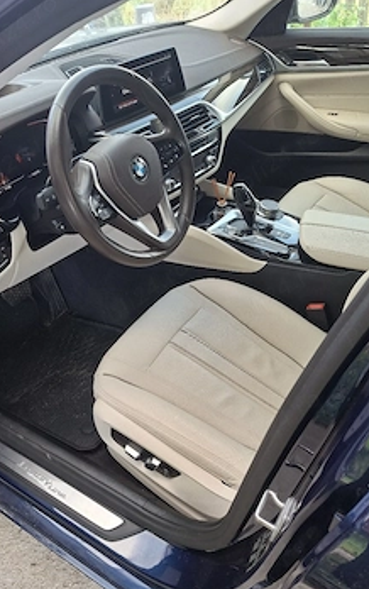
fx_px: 450
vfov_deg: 66.3
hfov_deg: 44.6
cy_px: 322
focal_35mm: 28
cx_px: 168
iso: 200
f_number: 1.8
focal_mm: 5.54
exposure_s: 1/100
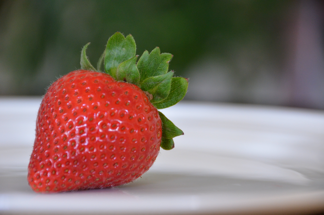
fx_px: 2694
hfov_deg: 6.9
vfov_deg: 4.6
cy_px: 108
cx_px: 162
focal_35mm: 300
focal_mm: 200
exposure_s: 1/20
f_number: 5.6
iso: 1600
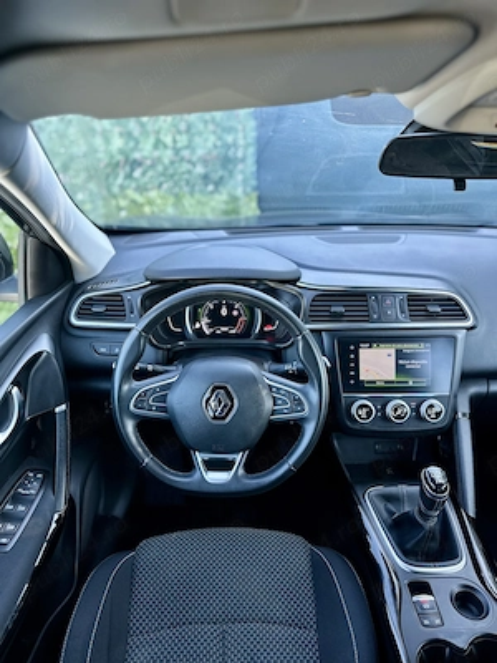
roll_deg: -1.9
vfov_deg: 71.6
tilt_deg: -25.5
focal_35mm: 24
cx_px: 248
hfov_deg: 56.8
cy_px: 332
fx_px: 459
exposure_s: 1/111
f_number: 1.78
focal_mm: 6.86
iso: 160
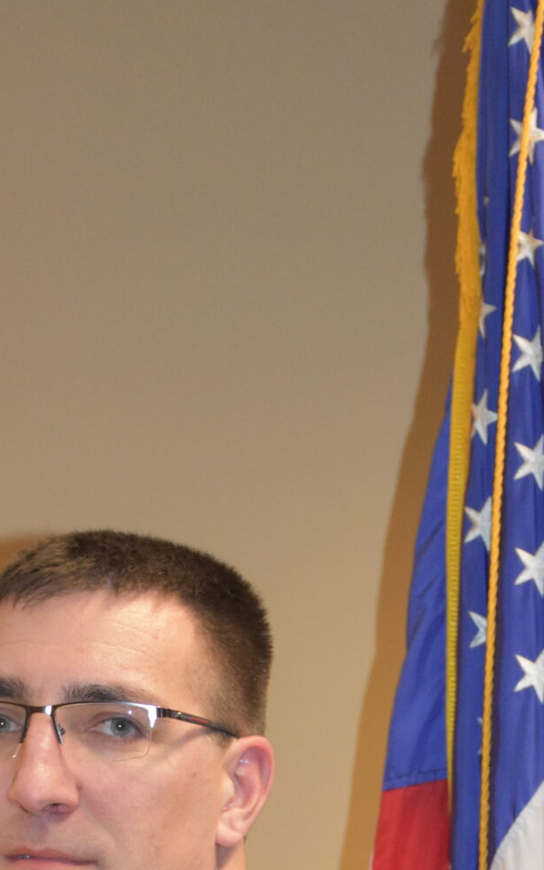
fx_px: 3937
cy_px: 996
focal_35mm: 166
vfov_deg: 12.4
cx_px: 282
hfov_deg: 7.9
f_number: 4.5
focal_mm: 42
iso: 2500
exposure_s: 1/60
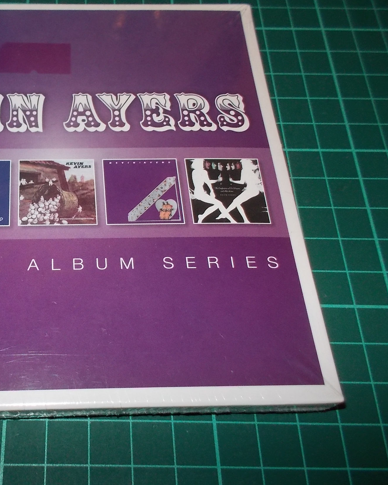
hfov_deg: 36.8
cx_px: 74
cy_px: 236
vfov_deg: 46.8
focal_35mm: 39
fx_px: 560
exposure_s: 1/30
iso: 200
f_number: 3.3
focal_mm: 4.1
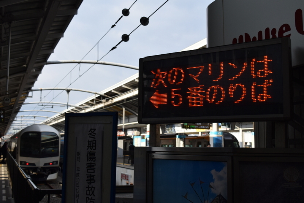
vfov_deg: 29.9
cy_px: 102
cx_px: 152
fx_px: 380
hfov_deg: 43.6
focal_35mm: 45
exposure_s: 1/320
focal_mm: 30
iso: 100
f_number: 6.3
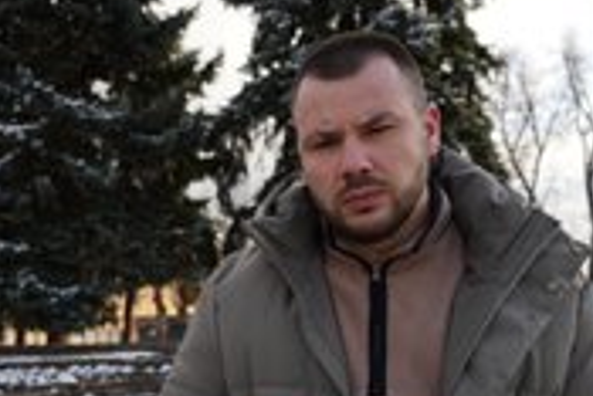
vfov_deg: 23.6
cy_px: 398
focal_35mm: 55
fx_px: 907
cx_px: 210
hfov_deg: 35.9
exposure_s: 1/640
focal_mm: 24
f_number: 4
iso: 100
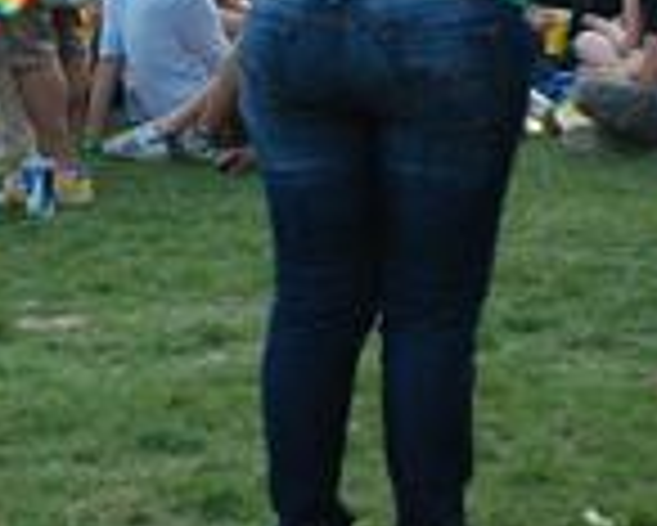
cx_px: 477
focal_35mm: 162
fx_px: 3152
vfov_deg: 9.3
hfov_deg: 11.9
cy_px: -200
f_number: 4
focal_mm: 28
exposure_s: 1/30
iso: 560
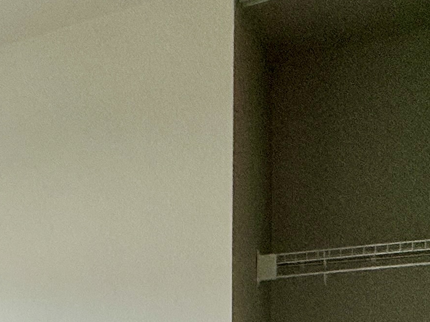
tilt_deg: +0.1
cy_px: 396
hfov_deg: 21.6
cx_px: -310
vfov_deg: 21.2
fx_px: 795
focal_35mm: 64
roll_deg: +0.0
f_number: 2.2
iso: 125
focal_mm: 2.22
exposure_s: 1/120
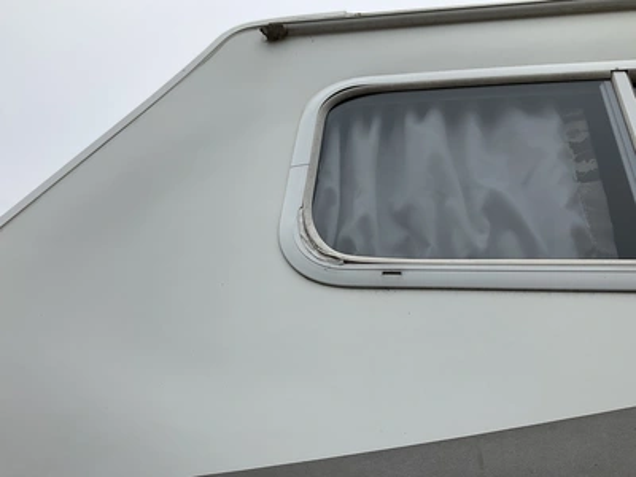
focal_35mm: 29
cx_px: 318
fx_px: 533
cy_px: 238
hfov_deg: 61.7
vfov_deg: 48.2
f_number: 1.8
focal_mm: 3
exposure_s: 1/2227
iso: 25
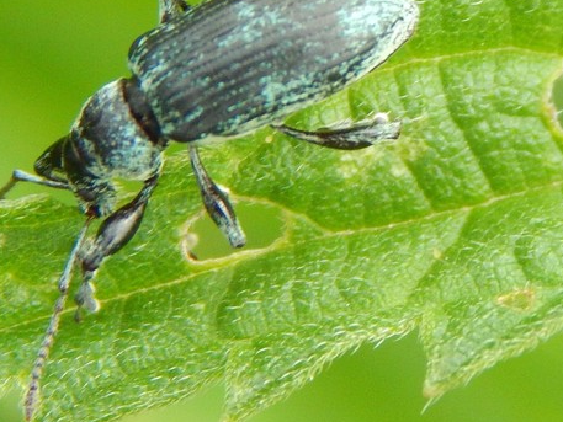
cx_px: 240
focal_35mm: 213
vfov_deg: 7.0
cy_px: 122
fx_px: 3465
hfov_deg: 9.3
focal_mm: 20.5
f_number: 4.6
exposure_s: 1/250
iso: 280
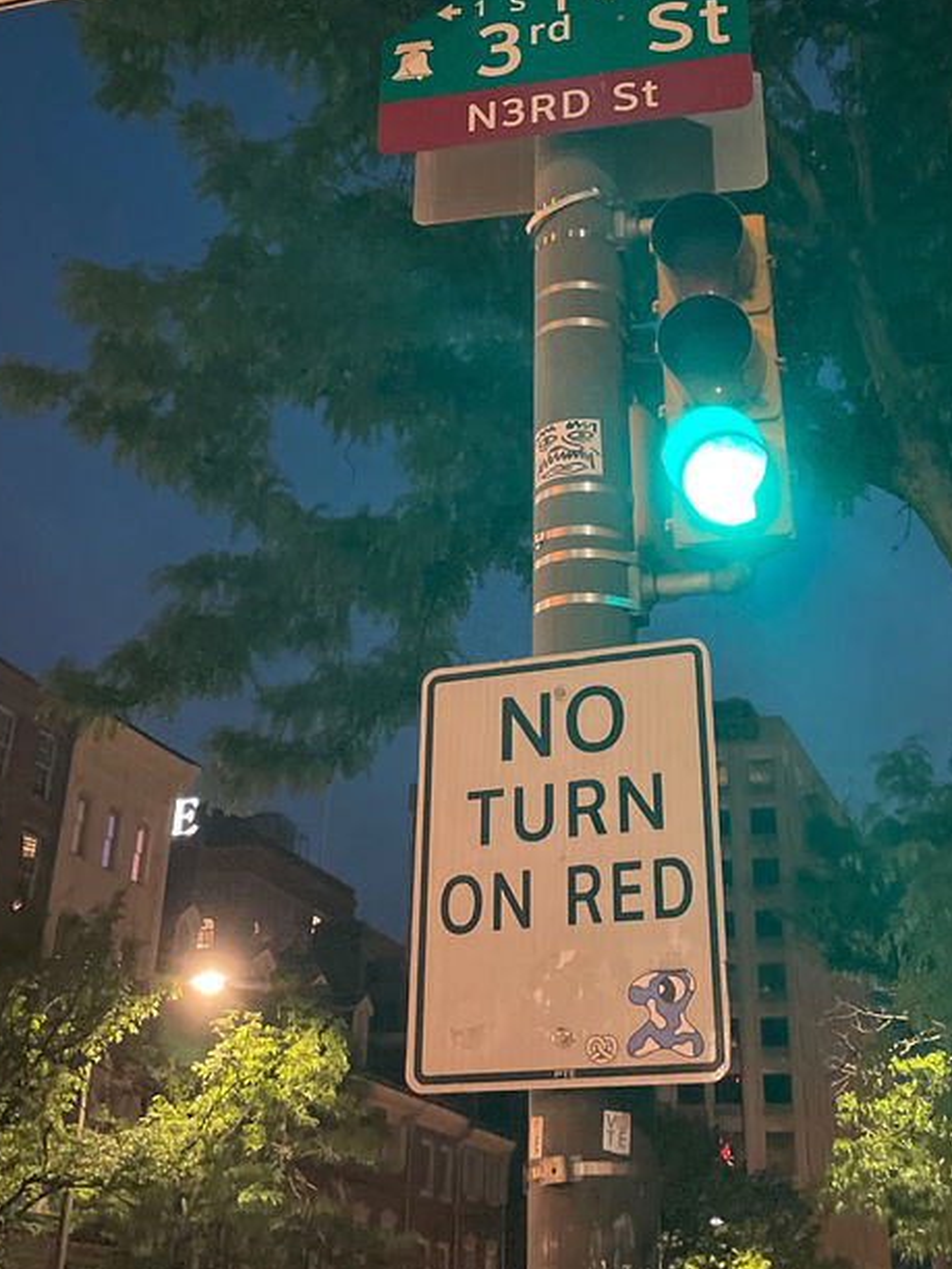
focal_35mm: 51
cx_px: 504
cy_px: 137
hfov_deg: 28.6
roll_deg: -1.7
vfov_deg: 35.4
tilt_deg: +33.0
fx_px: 1870
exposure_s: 1/30
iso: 1000
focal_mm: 4.2
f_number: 1.6
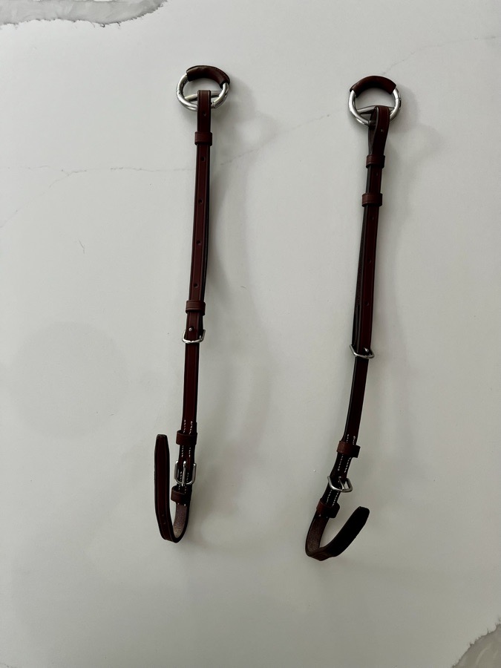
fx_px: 502
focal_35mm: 26
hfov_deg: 53.1
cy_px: 334
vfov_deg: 67.3
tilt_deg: -84.2
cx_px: 250
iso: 125
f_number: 1.5
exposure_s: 1/108
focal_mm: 5.7
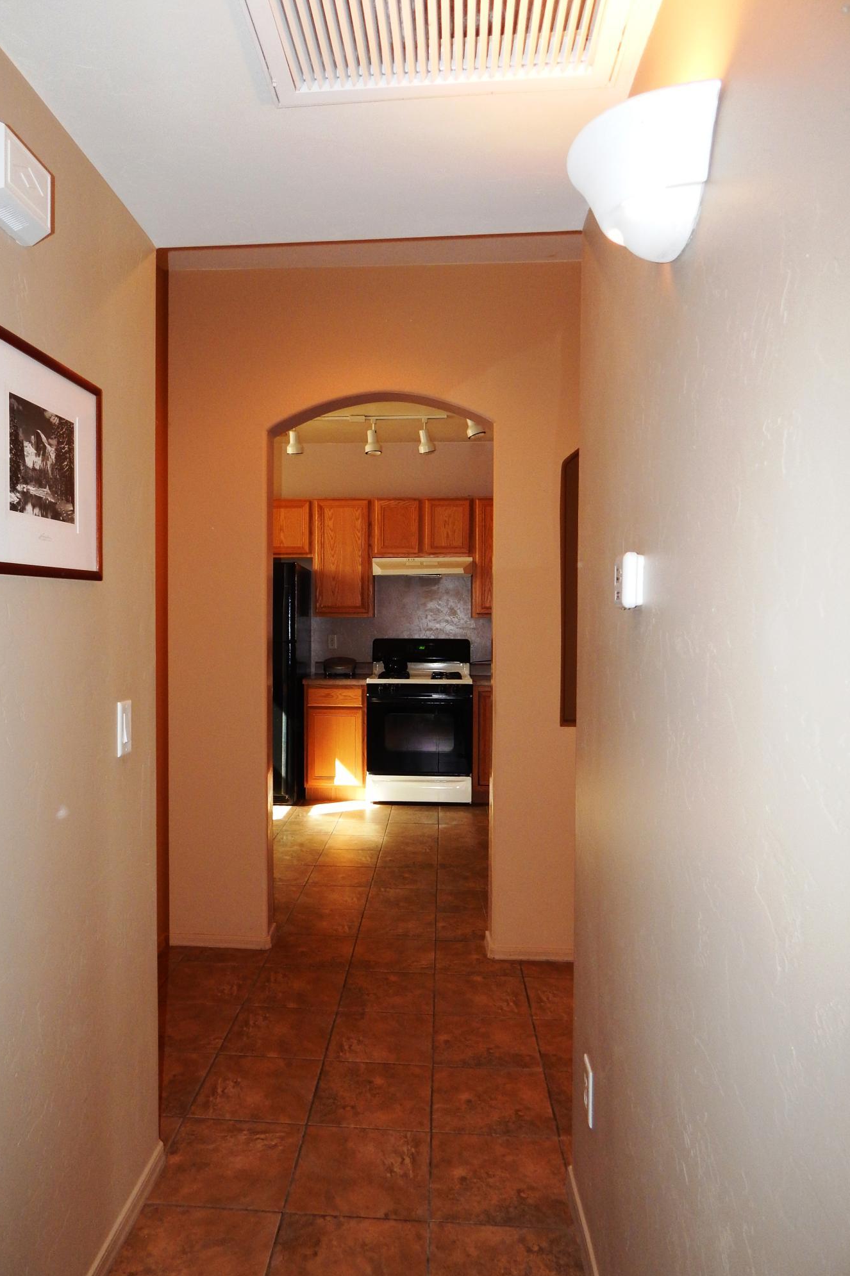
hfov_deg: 54.9
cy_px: 640
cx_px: 372
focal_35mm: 23
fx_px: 815
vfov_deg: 76.1
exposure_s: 1/30
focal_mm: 4
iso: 200
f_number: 3
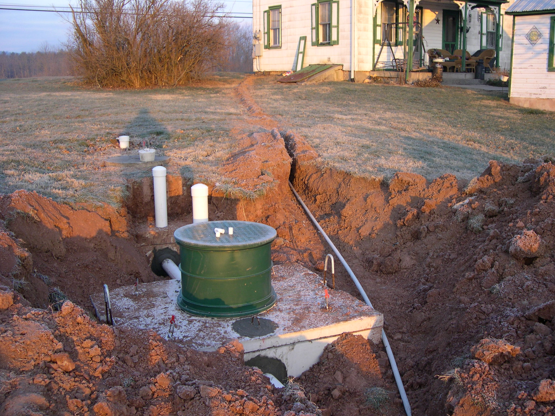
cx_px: 284
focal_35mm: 39
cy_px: 210
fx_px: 625
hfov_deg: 47.9
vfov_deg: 36.8
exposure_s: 1/144
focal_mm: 8
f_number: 2.8
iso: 100
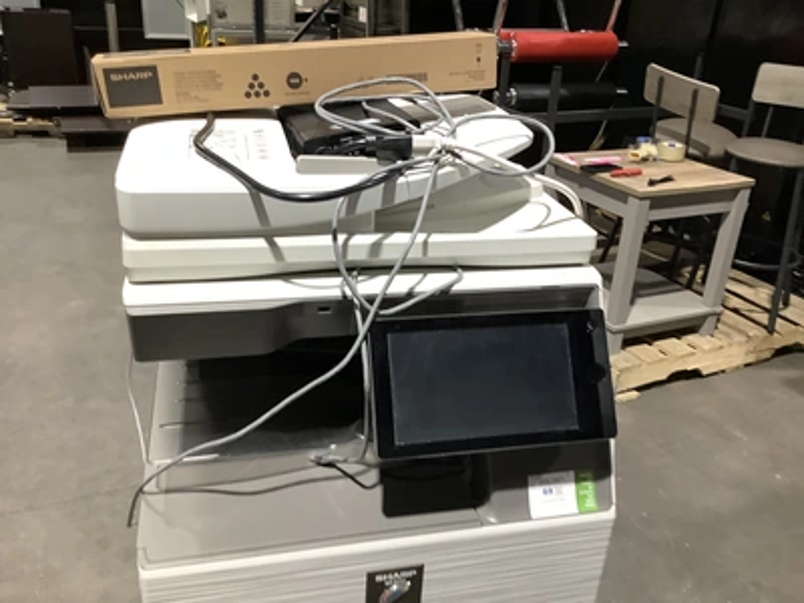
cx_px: 402
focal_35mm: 31
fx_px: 720
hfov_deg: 58.4
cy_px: 302
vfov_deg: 45.4
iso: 200
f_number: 2.4
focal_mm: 3.3
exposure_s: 1/50
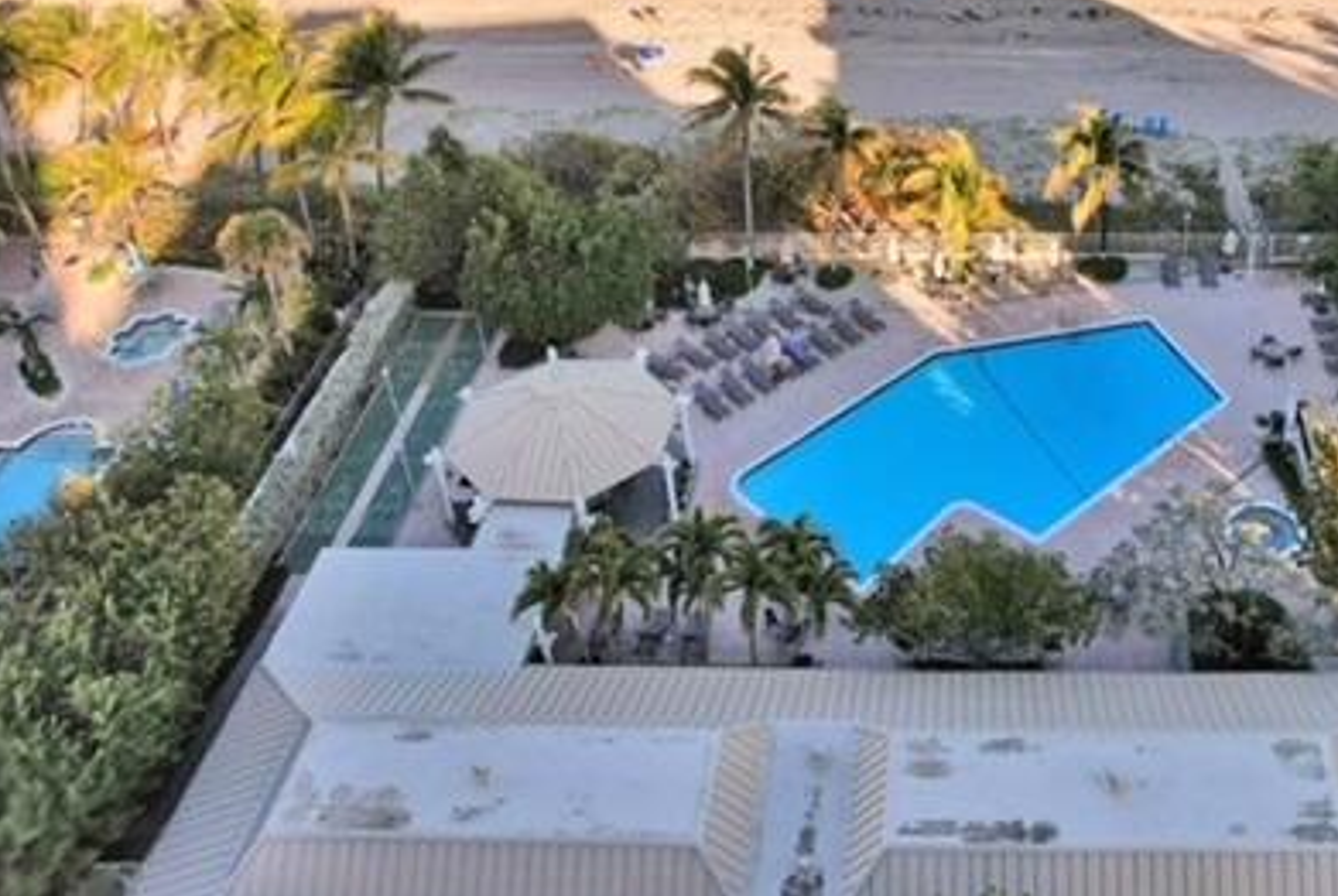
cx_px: 968
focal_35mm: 36
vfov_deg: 35.8
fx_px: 1340
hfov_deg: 51.3
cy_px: 185
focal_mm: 8.38
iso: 100
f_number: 2.8
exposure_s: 1/400
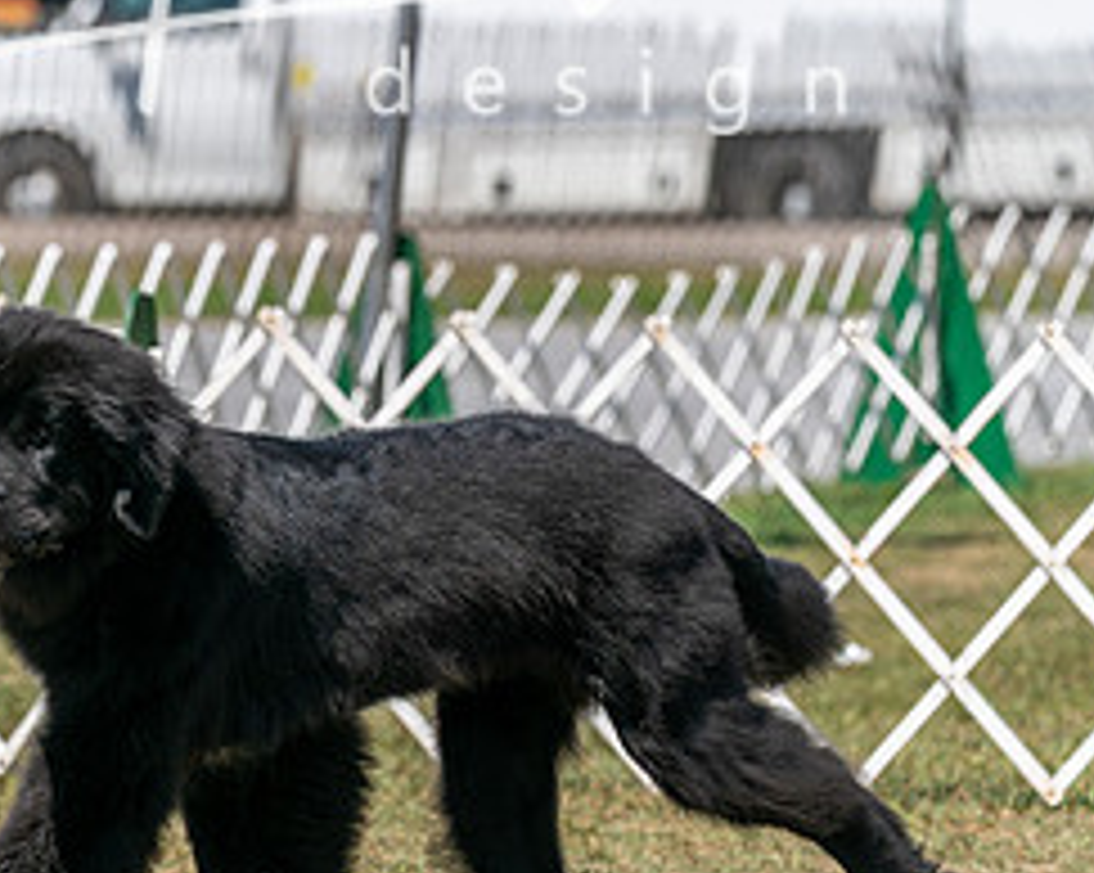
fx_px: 13361
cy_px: 248
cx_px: 196
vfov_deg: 3.7
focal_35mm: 413
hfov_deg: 4.7
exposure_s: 1/1600
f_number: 4.5
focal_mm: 158
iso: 160
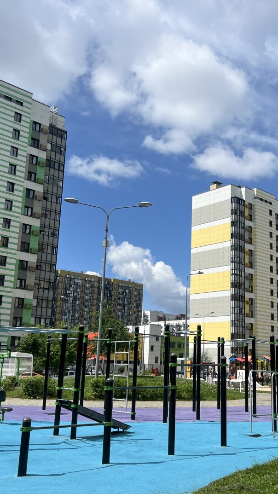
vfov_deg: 52.8
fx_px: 498
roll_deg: -1.4
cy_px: 248
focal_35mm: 38
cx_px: 168
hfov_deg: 31.1
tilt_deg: +13.2
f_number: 1.5
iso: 50
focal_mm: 5.7
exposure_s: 1/6993
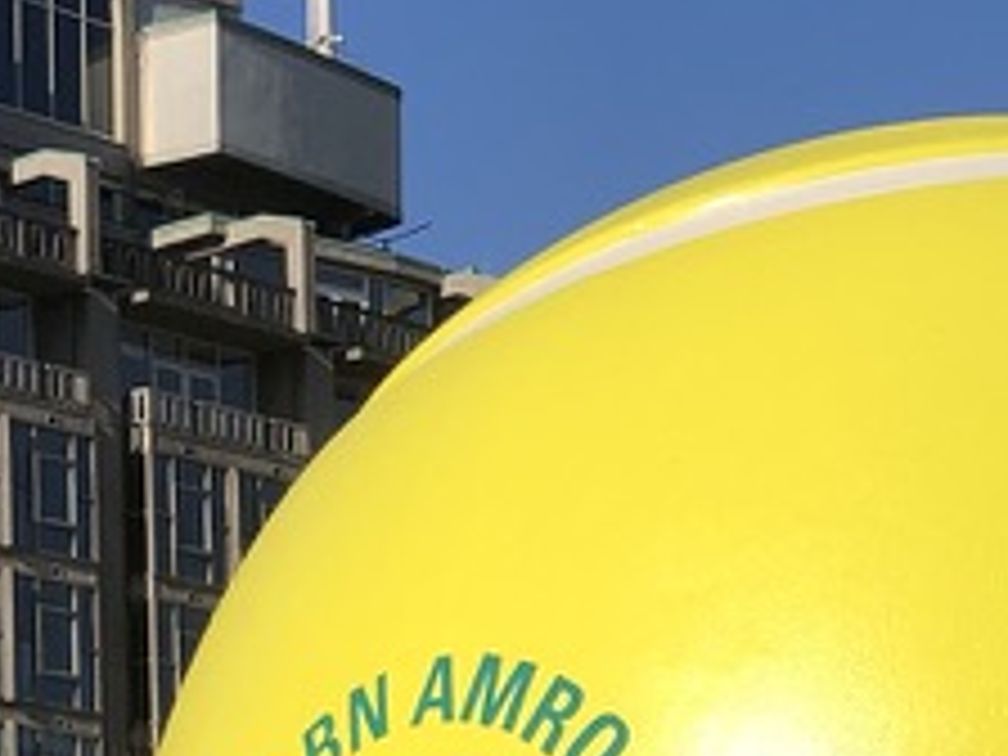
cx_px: 945
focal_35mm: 128
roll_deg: +0.0
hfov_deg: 15.2
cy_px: 1364
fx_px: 3727
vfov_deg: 10.8
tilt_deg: +1.3
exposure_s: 1/2825
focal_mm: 3.99
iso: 20
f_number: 1.8
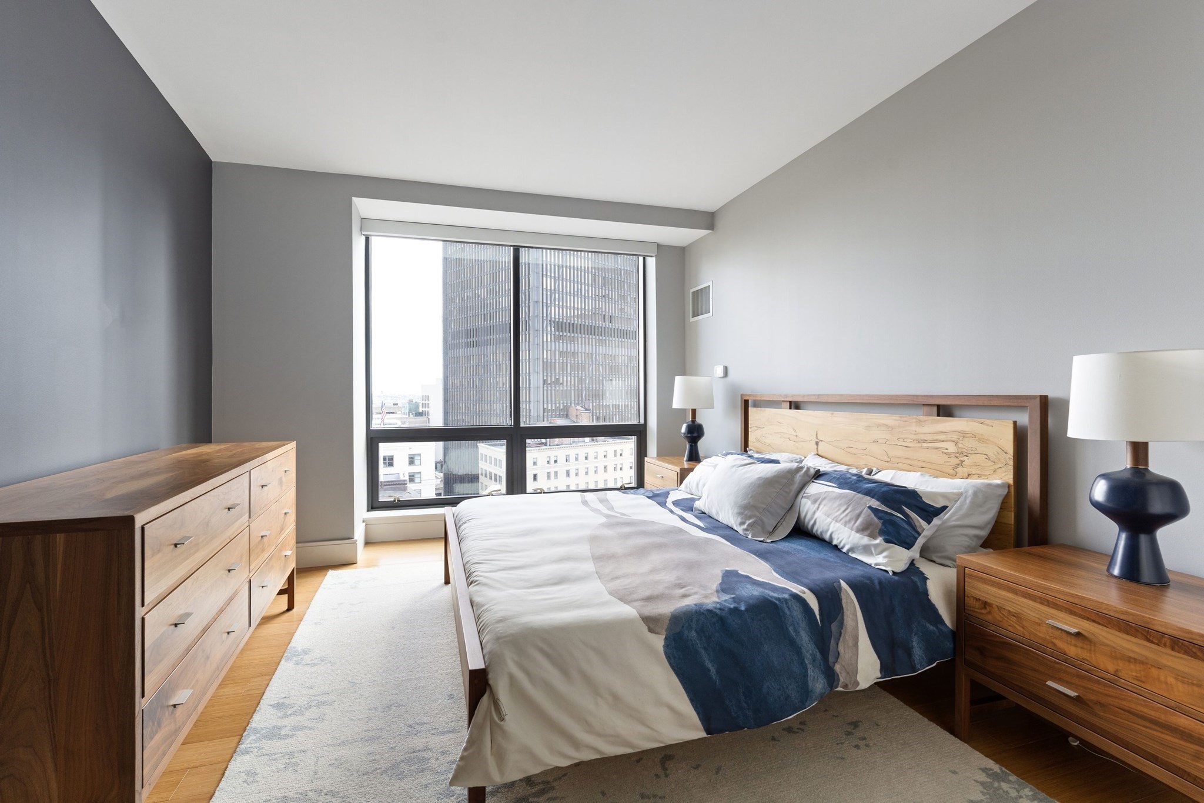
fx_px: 535
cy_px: 402
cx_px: 602
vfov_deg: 73.7
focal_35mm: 16
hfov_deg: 96.7
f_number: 8
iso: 400
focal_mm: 16
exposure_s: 1/13
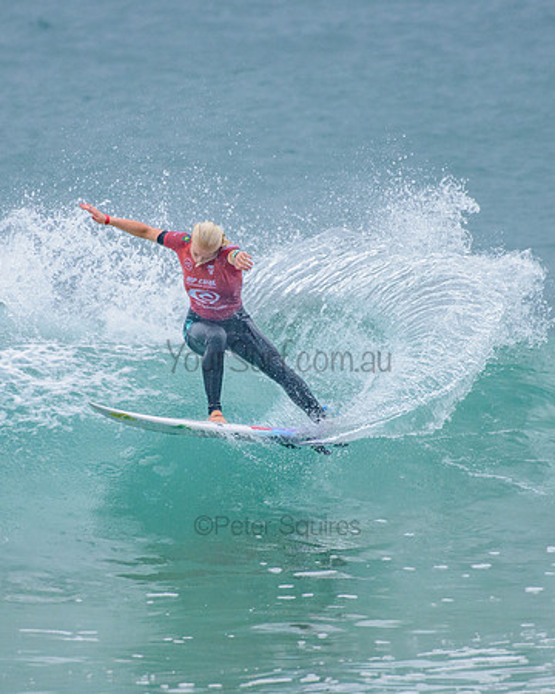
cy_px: 356
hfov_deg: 1.4
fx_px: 22029
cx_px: 218
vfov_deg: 1.8
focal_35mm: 1073
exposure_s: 1/2000
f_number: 5.6
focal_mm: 500
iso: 280
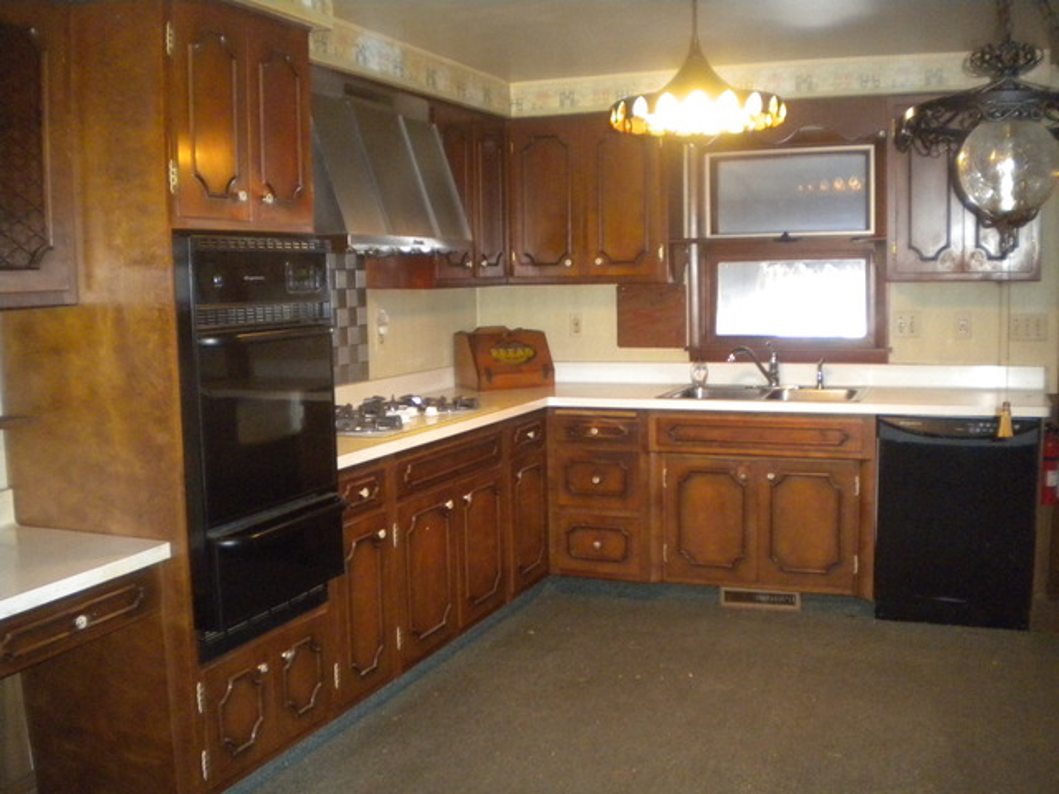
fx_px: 1071
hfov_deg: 52.6
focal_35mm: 35
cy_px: 397
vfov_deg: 40.7
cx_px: 530
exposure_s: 1/30
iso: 620
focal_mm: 6.3
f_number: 3.1
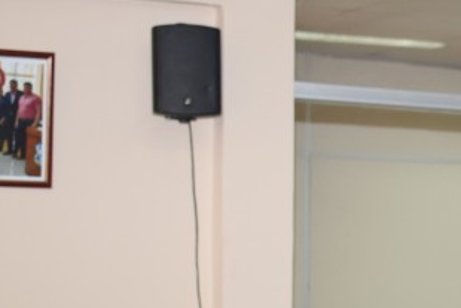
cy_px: 473
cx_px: 592
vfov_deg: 9.2
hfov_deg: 13.6
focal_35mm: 145
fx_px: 1857
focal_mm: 25
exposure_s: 1/60
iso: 800
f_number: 4
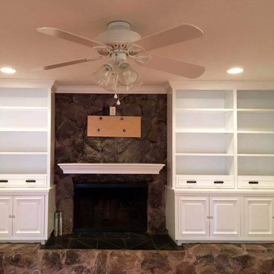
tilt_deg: +2.0
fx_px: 313
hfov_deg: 46.9
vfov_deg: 47.2
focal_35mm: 35
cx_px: 109
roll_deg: -0.2
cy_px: 138
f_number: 2.2
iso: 200
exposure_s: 1/30
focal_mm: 4.15
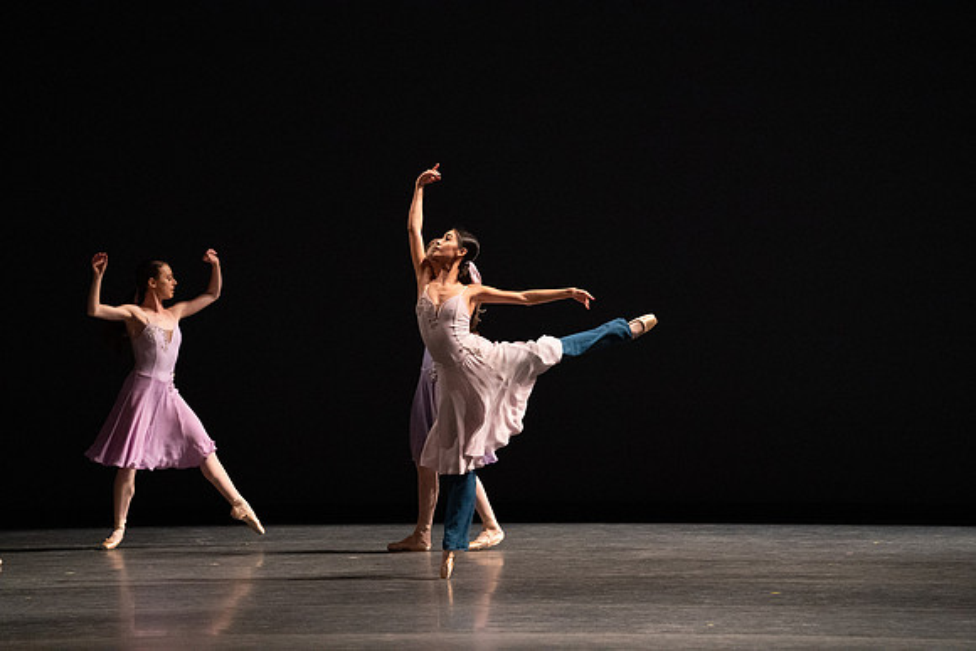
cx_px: 488
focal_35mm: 200
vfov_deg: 6.9
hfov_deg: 10.3
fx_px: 5423
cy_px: 326
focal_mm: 200
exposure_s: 1/400
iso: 12800
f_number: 5
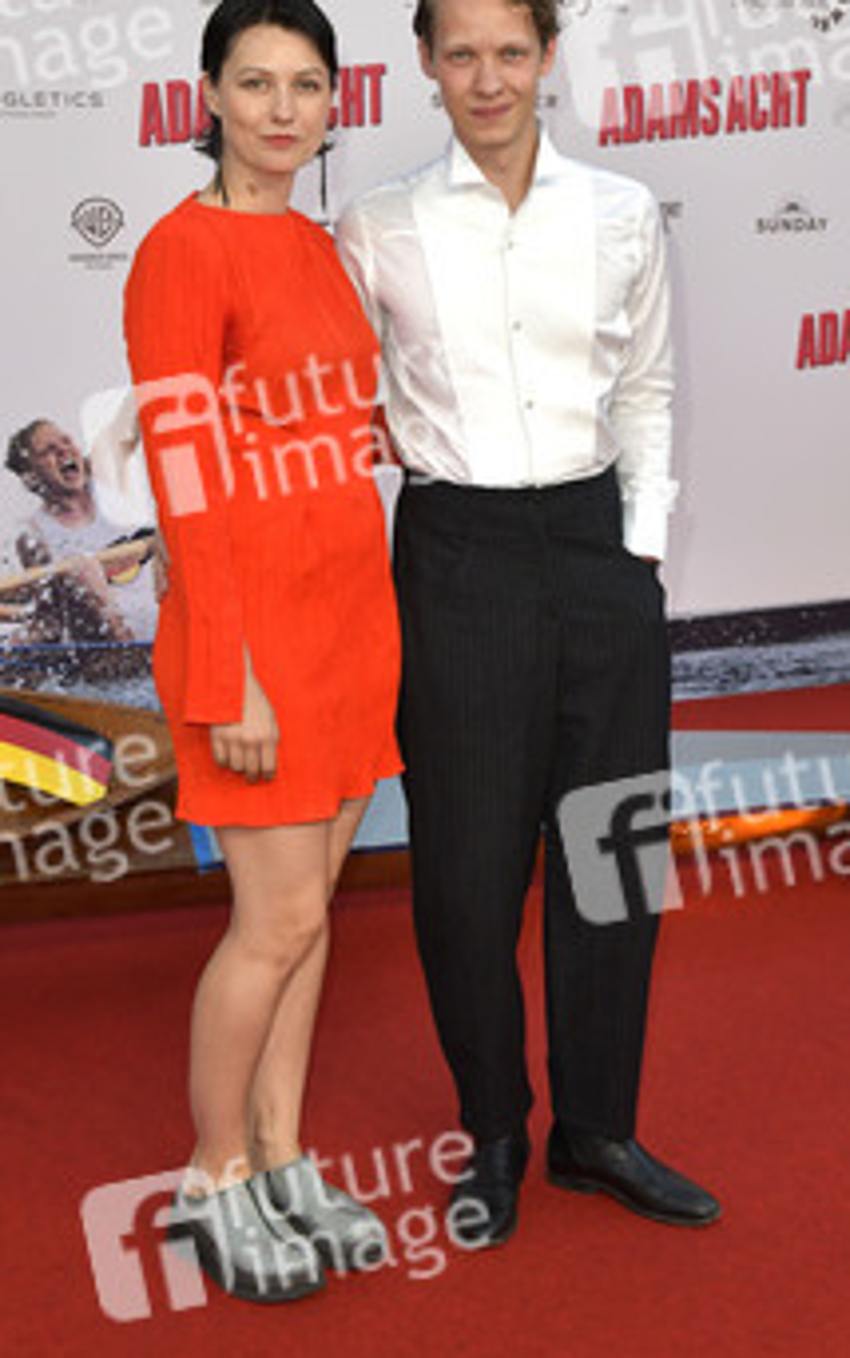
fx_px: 1852
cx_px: 401
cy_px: 631
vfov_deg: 40.3
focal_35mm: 50
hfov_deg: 25.8
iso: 1250
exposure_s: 1/250
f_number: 6.3
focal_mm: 42
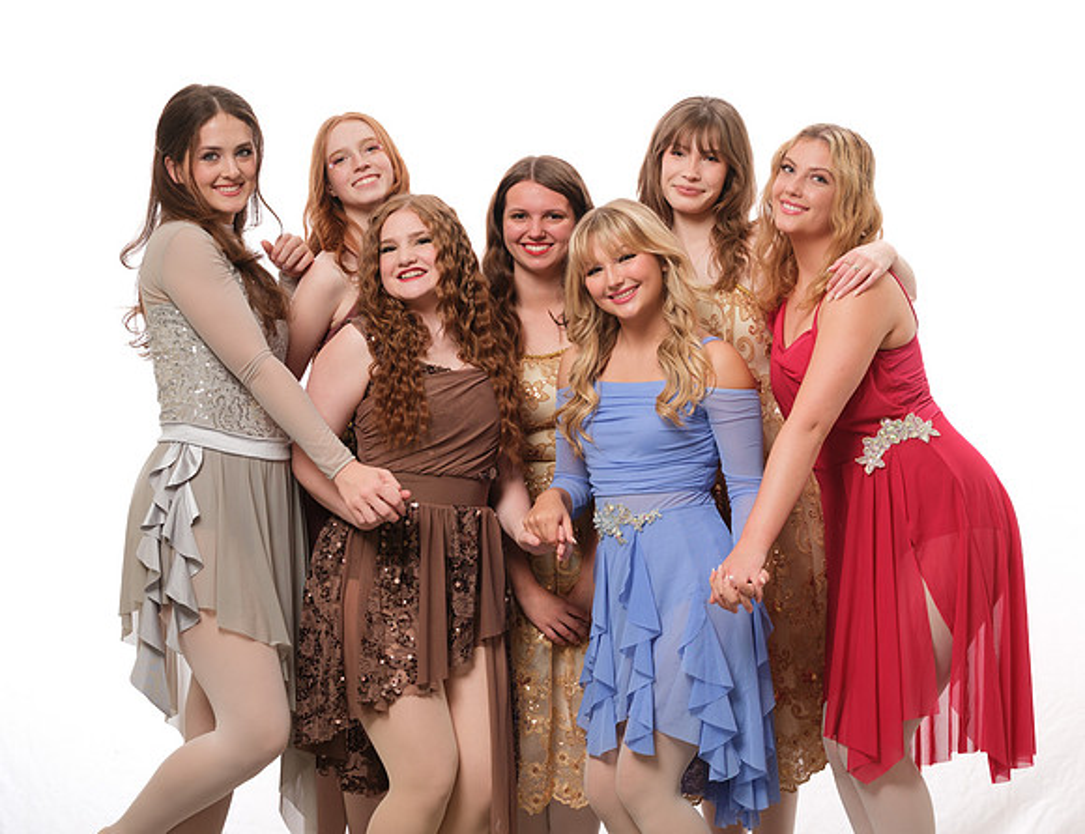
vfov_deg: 15.5
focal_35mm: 97
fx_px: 3058
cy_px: 417
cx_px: 544
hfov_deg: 20.1
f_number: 5.6
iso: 125
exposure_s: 1/250
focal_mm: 58.7
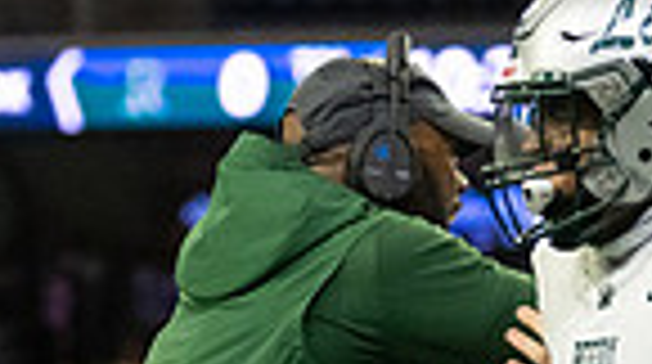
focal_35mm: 429
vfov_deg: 2.8
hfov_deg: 5.0
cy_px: 628
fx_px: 7404
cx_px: 458
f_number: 2.8
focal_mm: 87
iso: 4000
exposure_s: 1/1250
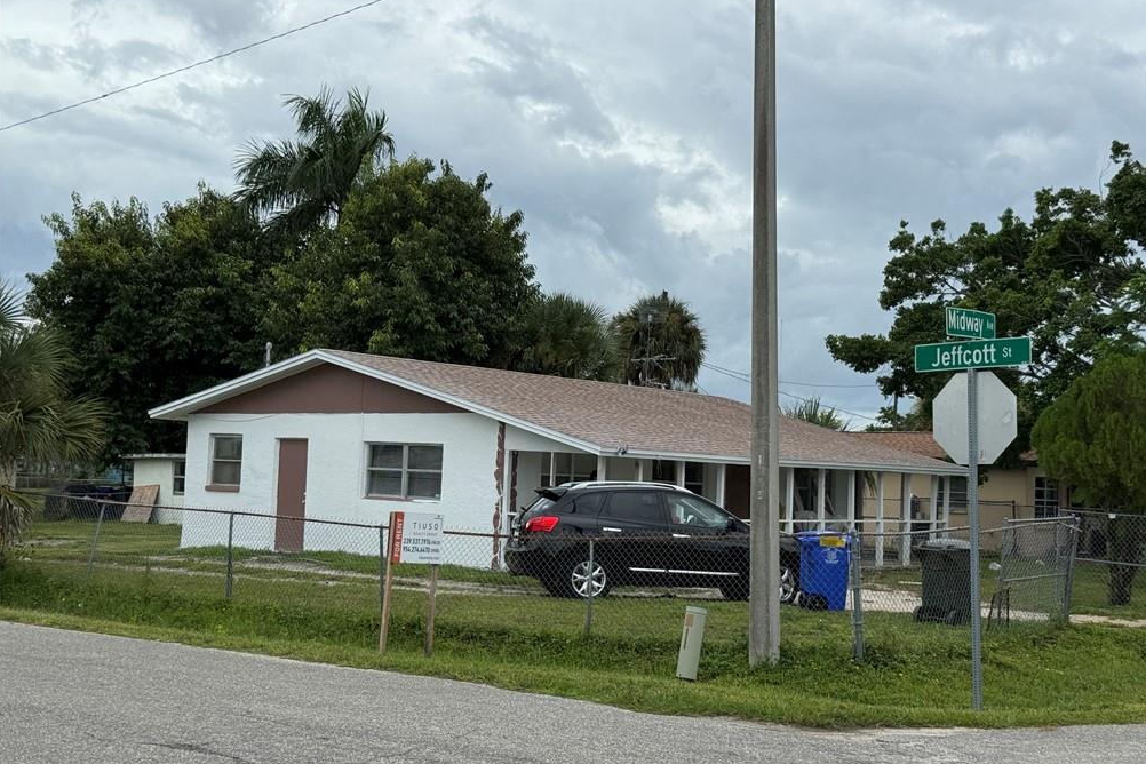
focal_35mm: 51
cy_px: 377
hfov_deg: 38.9
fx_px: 1623
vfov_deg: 26.5
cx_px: 581
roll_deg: -2.4
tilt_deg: +3.4
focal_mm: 6.76
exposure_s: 1/7143
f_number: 1.78
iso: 100
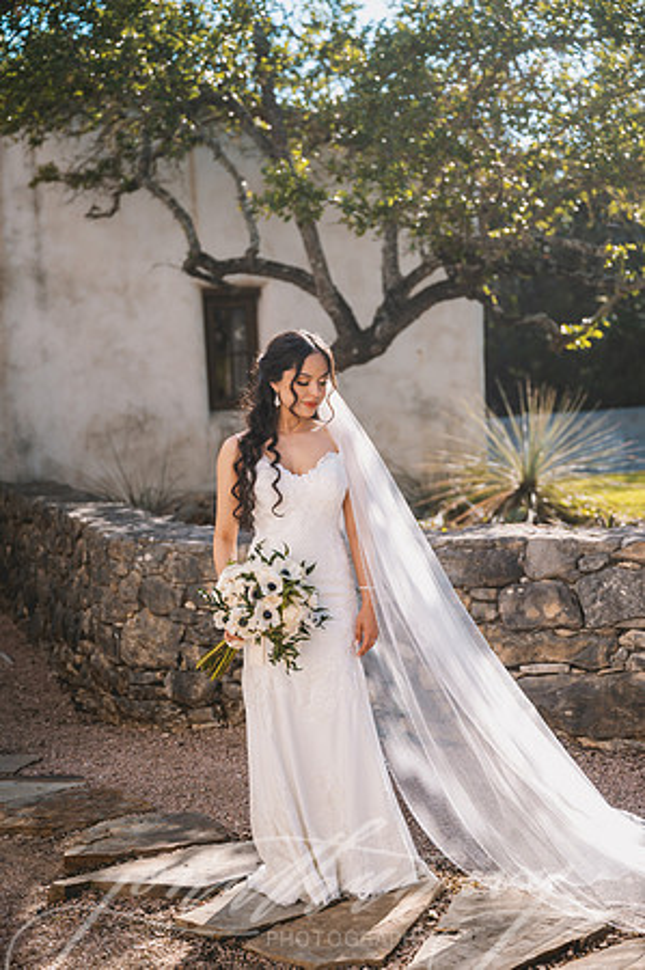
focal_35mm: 58
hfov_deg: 23.3
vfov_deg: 34.5
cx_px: 322
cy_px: 485
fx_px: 1562
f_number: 2.8
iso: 80
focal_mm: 58
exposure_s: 1/1600
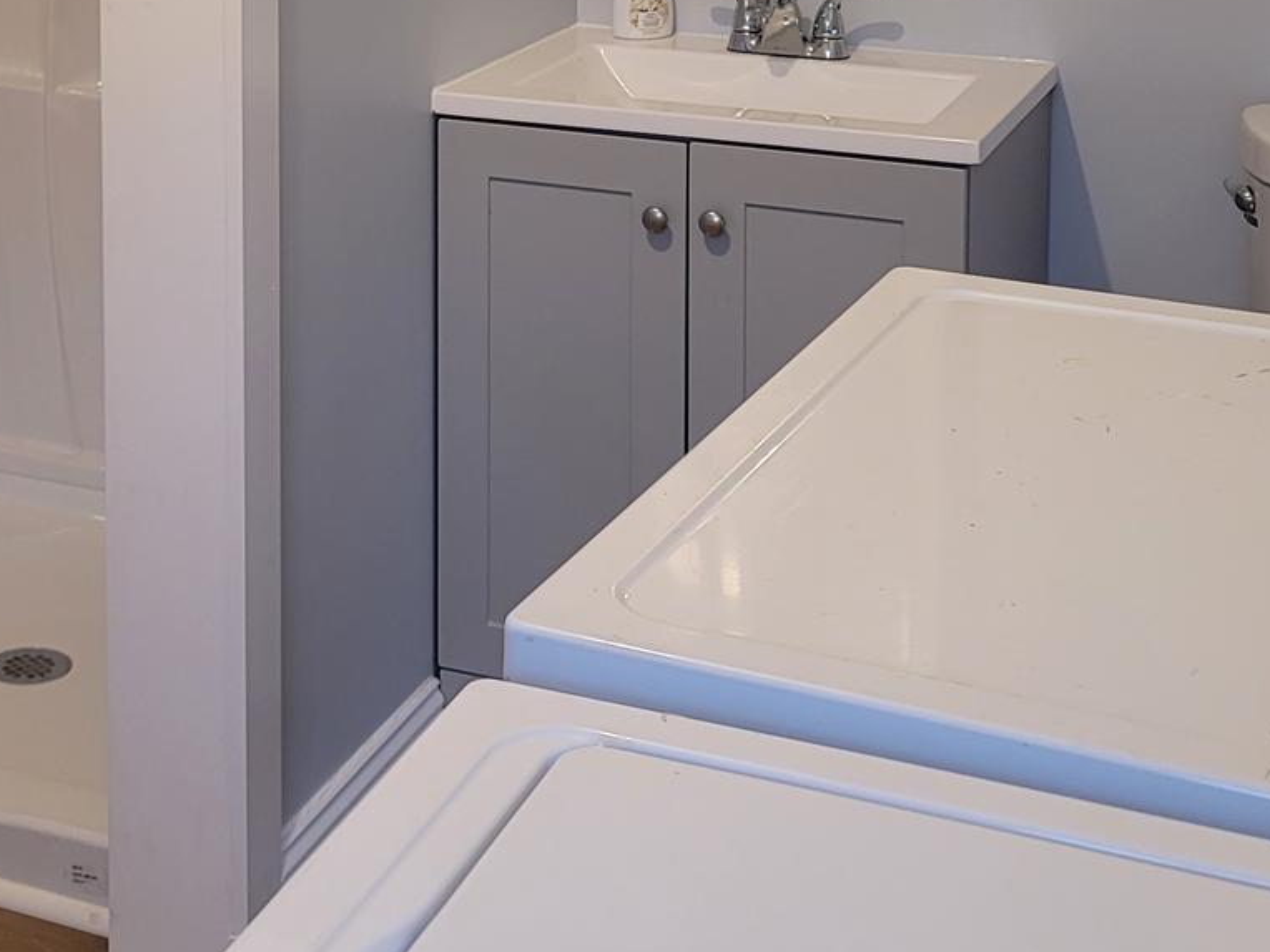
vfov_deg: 20.6
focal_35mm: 67
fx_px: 2458
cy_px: -158
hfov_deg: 28.3
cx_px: 241
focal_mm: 7
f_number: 1.8
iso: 200
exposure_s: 1/40
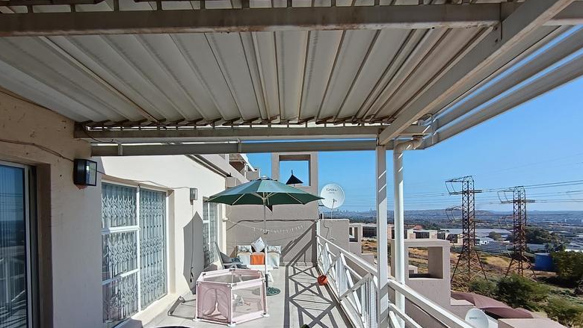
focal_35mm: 19
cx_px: 286
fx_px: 294
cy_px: 219
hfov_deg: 89.5
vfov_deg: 57.1
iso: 102
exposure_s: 1/1157
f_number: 2.2
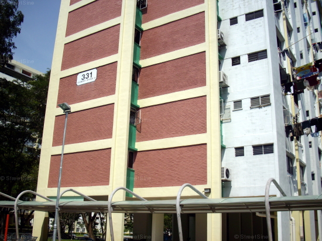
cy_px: 120
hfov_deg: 50.2
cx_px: 161
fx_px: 344
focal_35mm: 37
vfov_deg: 38.6
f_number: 5.6
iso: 80
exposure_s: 1/500
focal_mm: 6.2
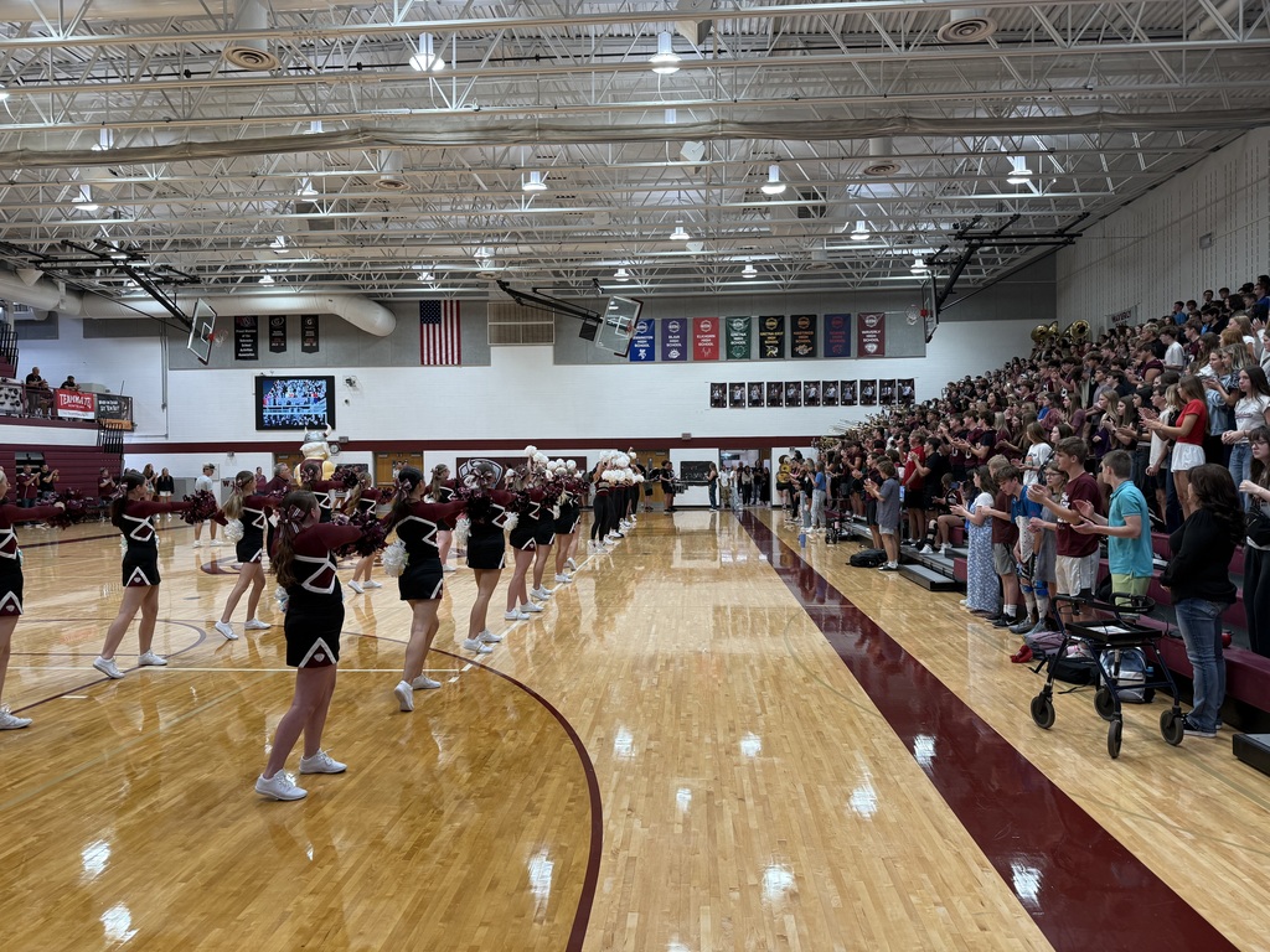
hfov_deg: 71.6
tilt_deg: -0.4
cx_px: 635
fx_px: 881
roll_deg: +0.9
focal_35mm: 24
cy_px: 476
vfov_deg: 56.8
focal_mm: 6.76
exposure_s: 1/120
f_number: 1.78
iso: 100
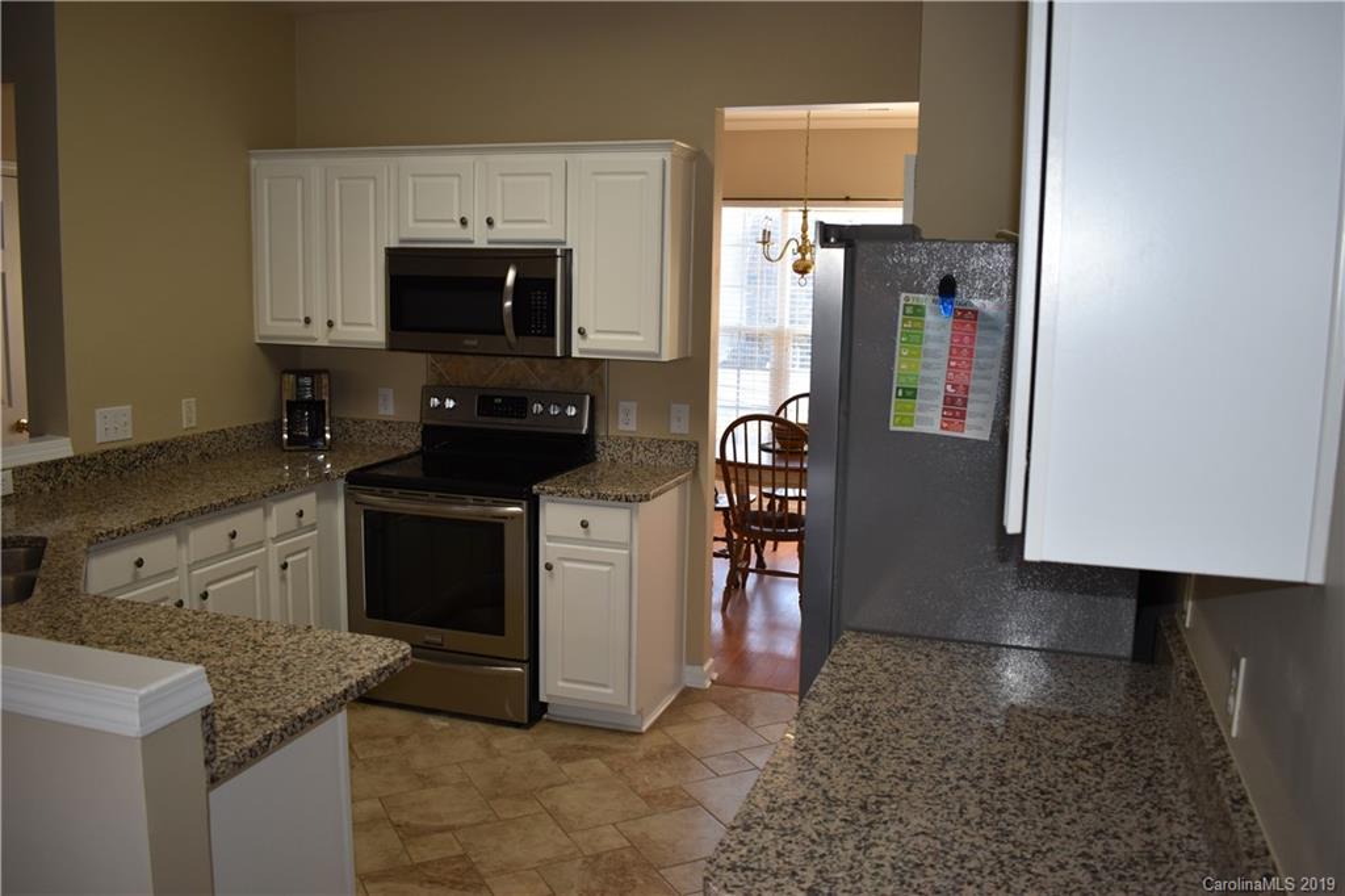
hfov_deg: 61.9
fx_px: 1120
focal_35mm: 30
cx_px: 672
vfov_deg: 43.6
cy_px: 448
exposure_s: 1/60
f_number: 4
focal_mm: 20
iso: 400
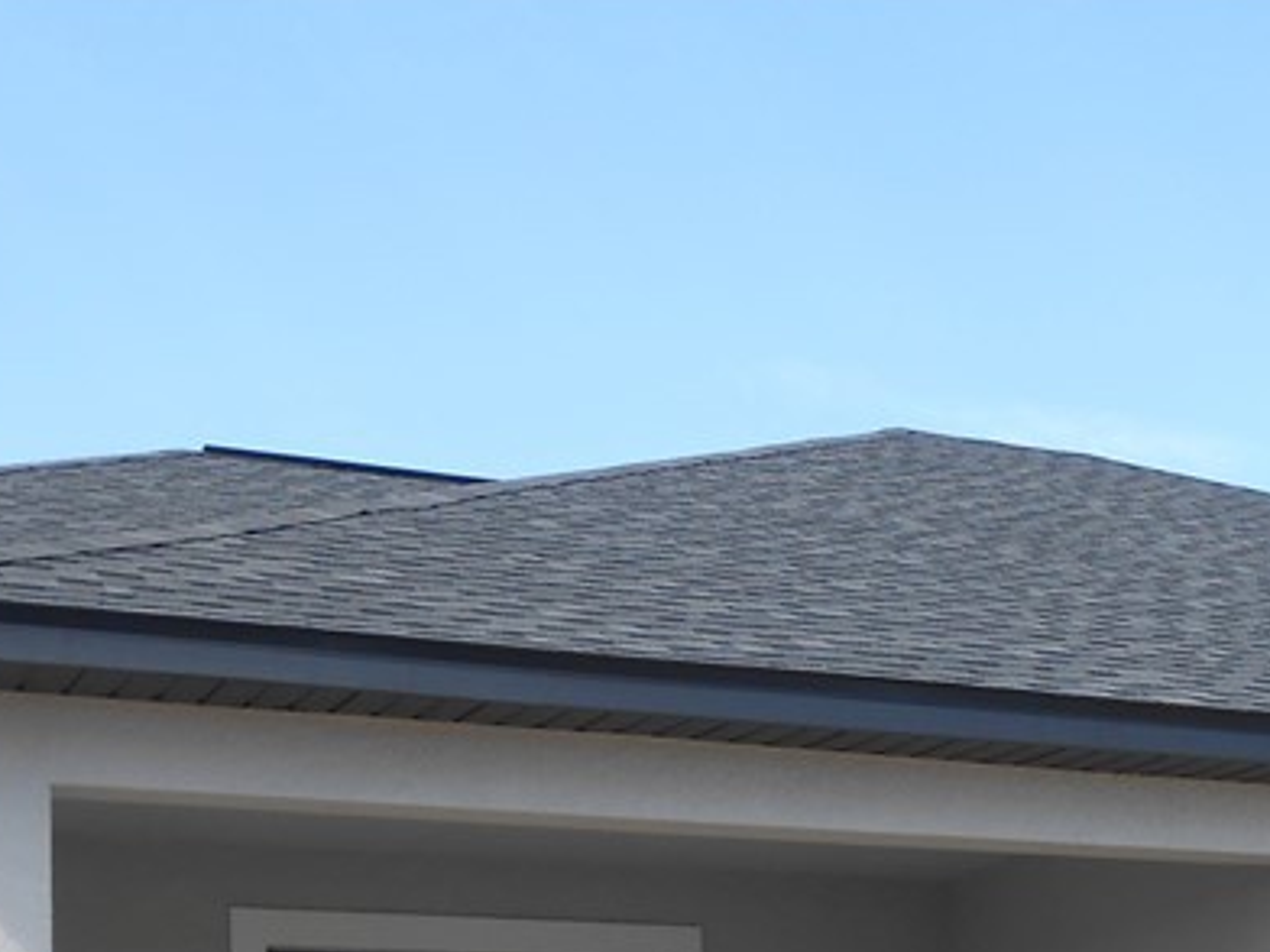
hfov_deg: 28.5
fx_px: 2495
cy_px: 1208
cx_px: 781
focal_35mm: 68
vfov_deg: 20.0
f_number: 3.5
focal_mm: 4.6
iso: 80
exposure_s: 1/320
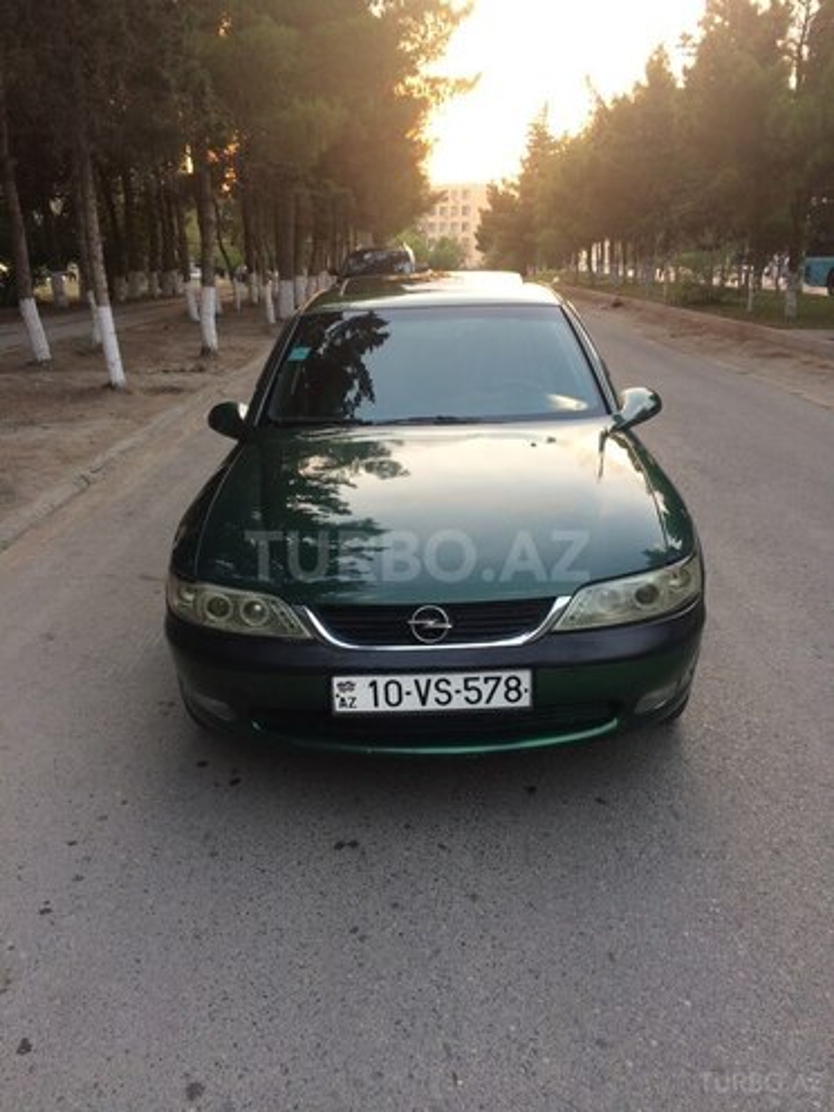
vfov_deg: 61.7
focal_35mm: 29
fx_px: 932
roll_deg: +1.4
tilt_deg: -19.9
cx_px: 417
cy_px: 556
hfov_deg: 48.2
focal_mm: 4.15
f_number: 2.2
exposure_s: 1/50
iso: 40
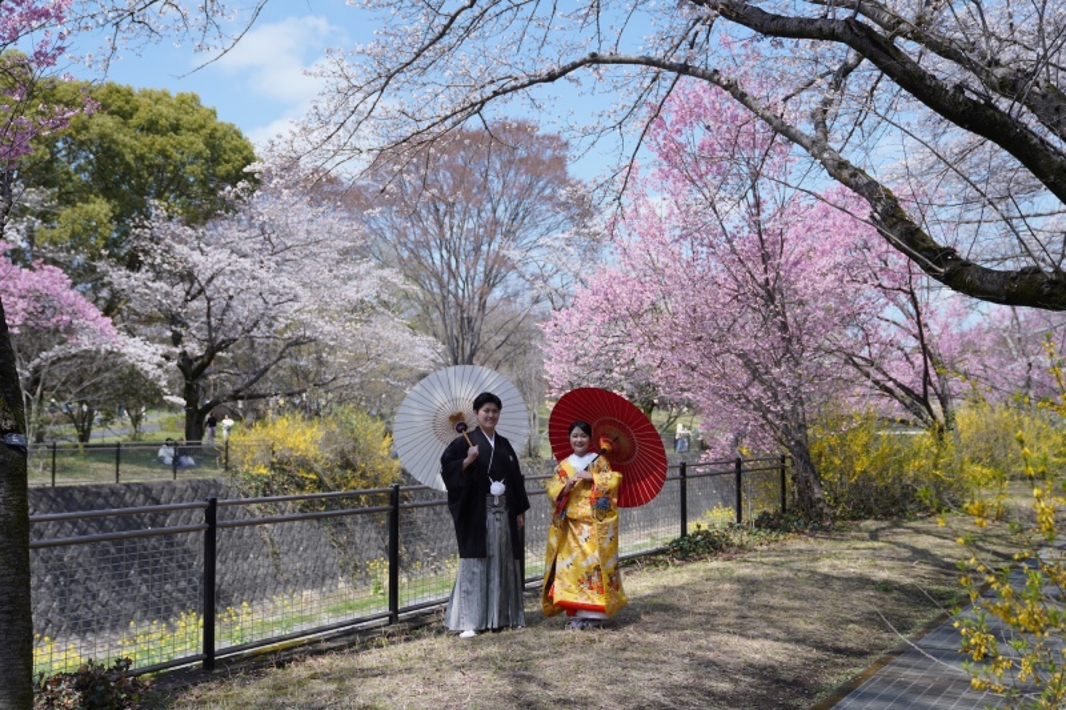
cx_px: 533
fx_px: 1125
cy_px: 355
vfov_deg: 35.0
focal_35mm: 38
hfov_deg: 50.7
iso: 200
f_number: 2.8
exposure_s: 1/2000
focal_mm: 38
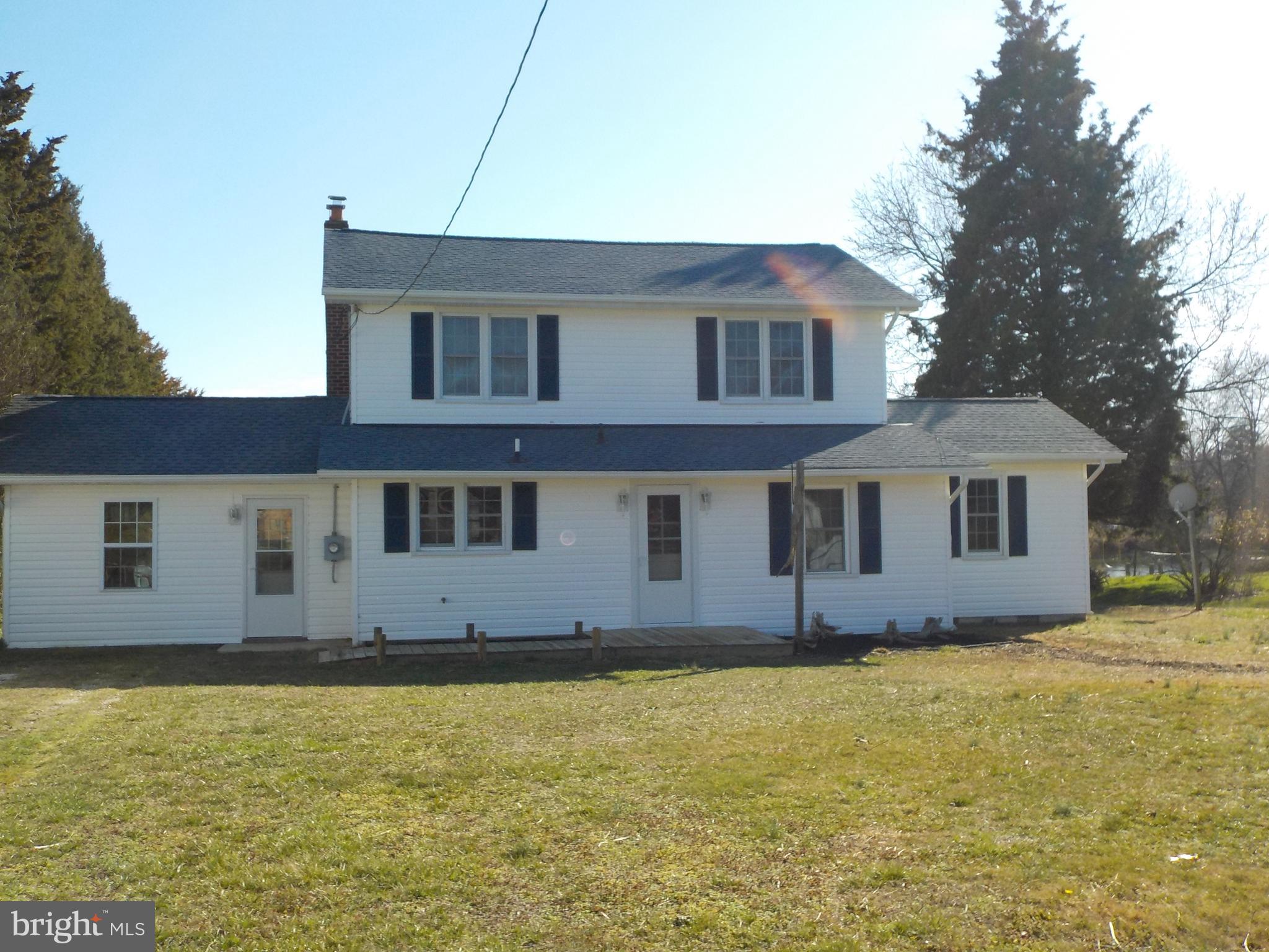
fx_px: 1393
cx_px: 634
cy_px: 476
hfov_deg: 49.0
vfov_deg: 37.7
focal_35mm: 38
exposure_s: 1/800
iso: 125
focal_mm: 5.2
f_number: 3.7
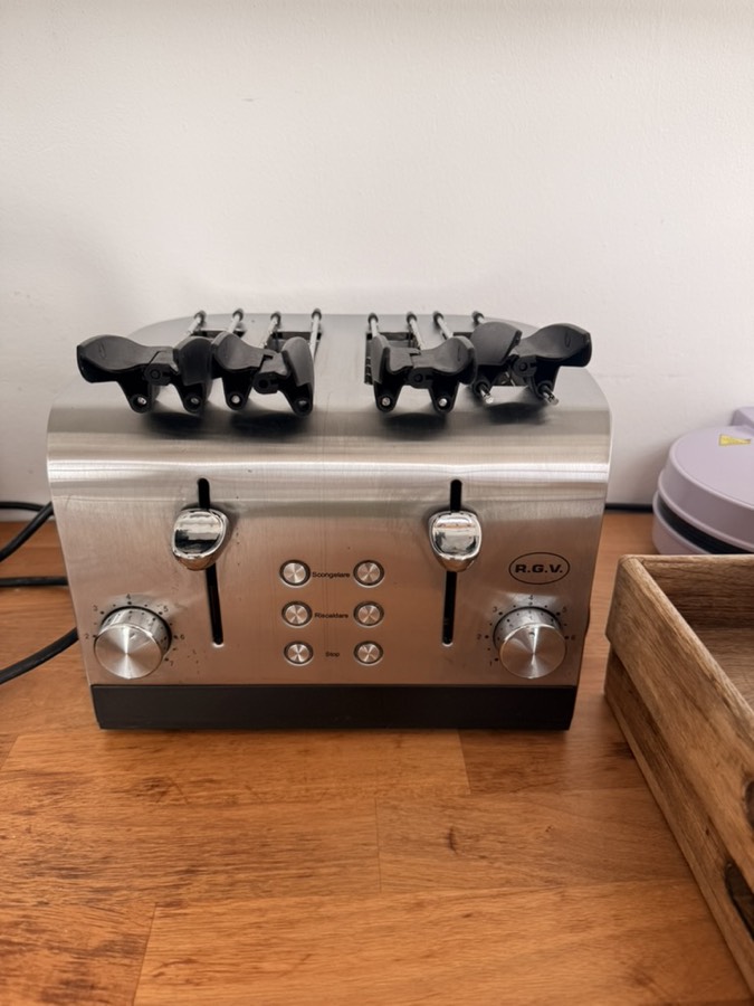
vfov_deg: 71.6
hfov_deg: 56.8
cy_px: 503
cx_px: 377
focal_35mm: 24
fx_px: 697
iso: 80
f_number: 1.78
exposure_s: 1/459
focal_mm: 6.76
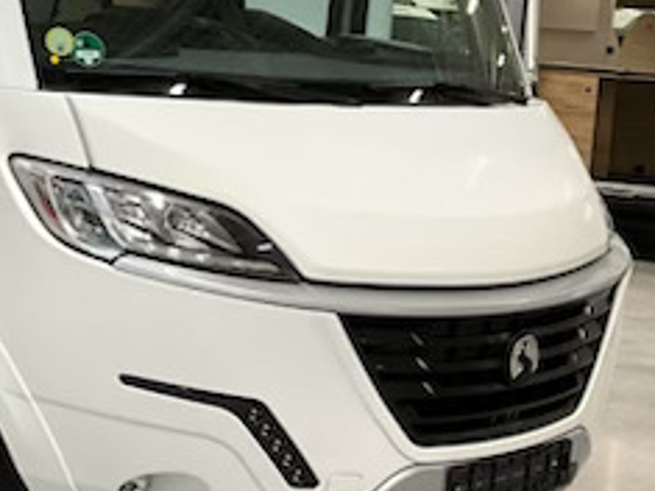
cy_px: 53
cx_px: -92
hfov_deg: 23.0
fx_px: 1494
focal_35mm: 79
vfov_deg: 18.4
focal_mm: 3
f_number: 1.8
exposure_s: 1/50
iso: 50
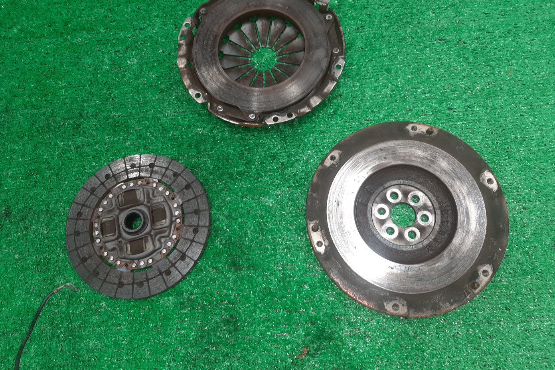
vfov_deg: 46.3
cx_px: 277
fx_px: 432
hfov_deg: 65.5
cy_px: 165
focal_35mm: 28
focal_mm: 3.93
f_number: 1.7
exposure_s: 1/50
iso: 83
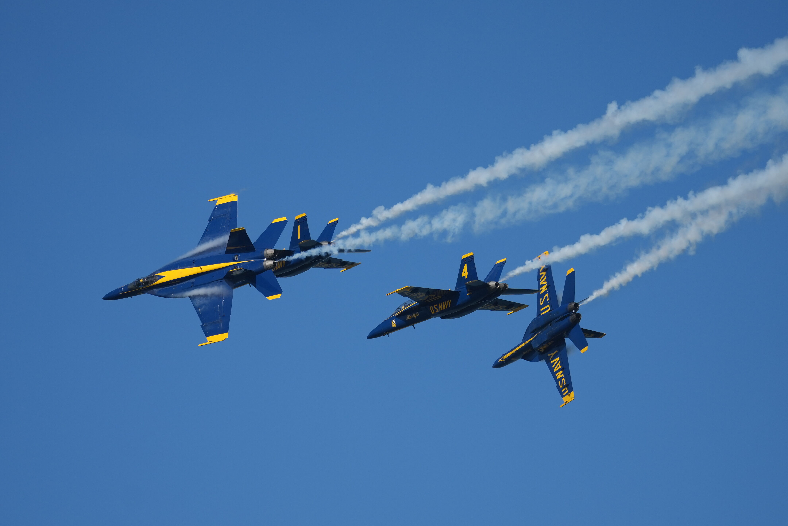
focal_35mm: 300
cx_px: 394
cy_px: 263
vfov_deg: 4.6
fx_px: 6566
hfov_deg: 6.9
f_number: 4.5
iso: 250
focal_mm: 200
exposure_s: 1/3200
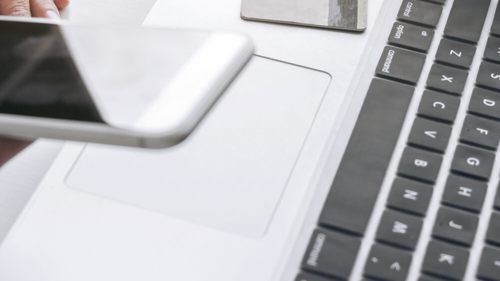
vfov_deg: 11.2
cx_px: 144
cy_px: 20
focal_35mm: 107
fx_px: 1418
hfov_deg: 19.9
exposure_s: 1/180
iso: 200
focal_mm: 26.5
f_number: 3.6
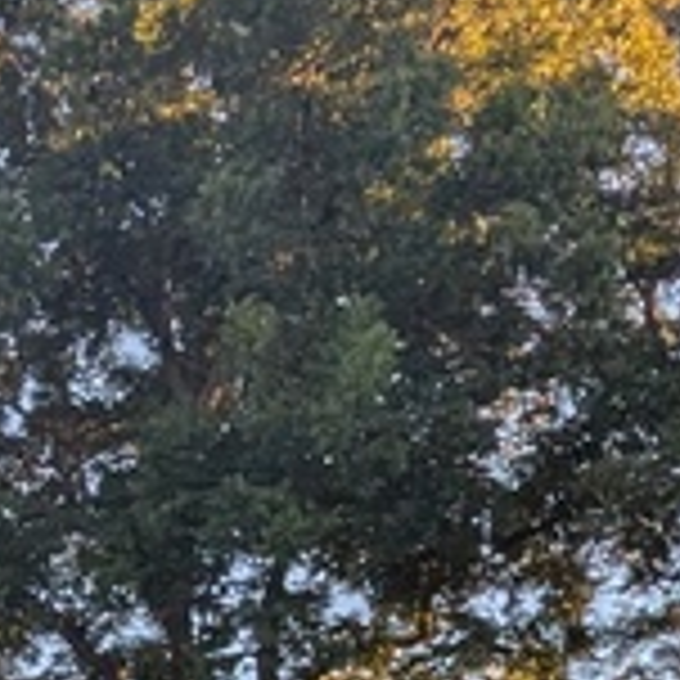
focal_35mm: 72
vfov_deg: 19.2
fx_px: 1600
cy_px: 1169
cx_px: -216
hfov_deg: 21.6
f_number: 1.7
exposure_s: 1/2088
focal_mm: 2.02
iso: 176
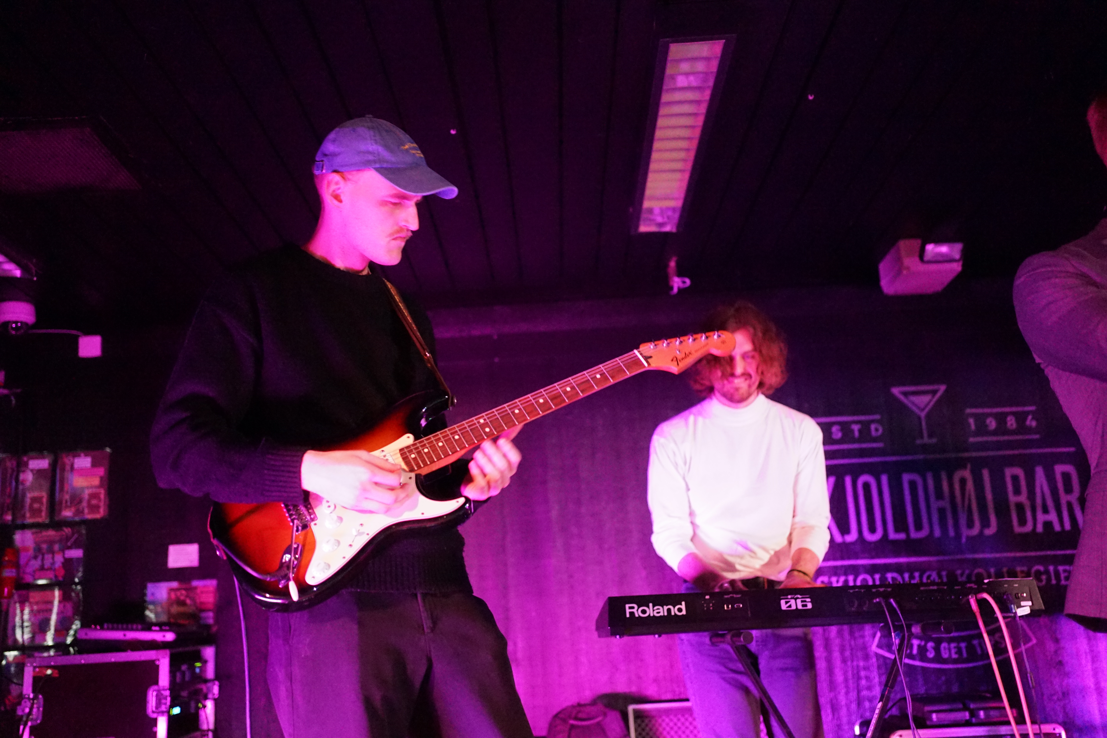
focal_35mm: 35
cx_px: 554
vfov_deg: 37.9
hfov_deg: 54.4
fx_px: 1076
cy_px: 369
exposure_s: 1/50
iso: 6400
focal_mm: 35
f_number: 2
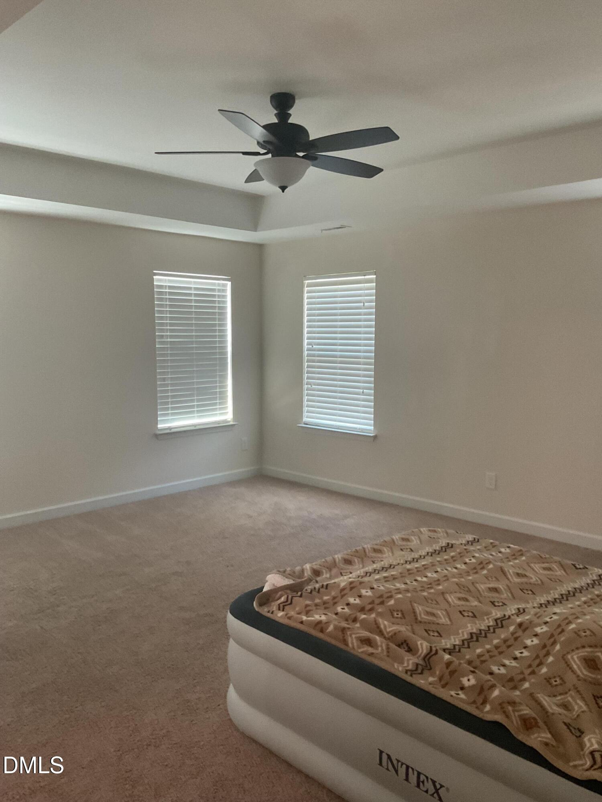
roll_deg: +0.5
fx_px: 672
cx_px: 301
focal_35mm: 29
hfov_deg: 48.2
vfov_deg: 61.7
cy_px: 401
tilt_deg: -6.3
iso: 200
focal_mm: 3
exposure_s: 1/60
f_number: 1.8
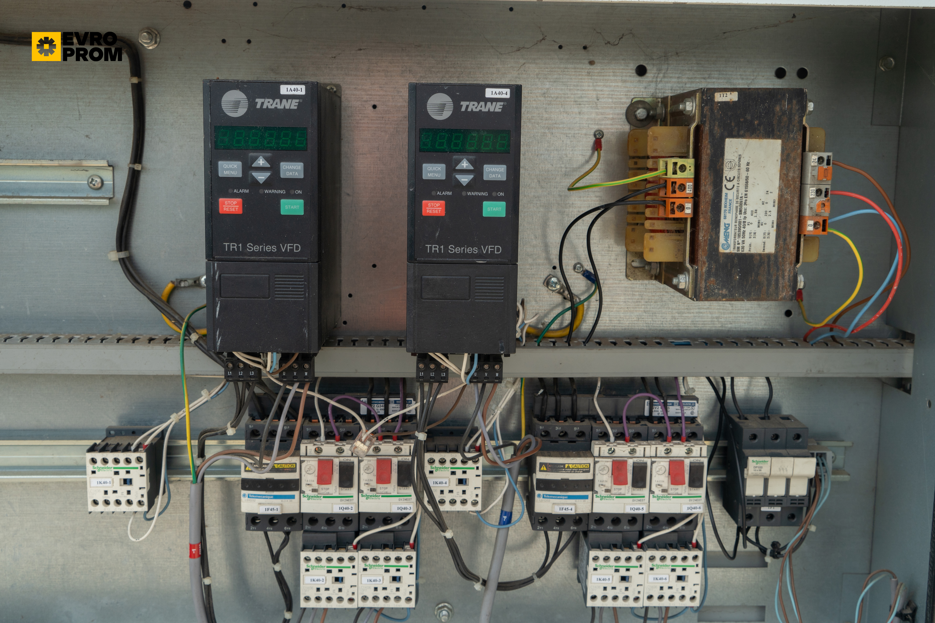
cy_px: 312
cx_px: 468
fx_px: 961
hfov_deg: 51.9
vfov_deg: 35.9
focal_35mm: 37
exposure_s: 1/60
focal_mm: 37
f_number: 10
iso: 160
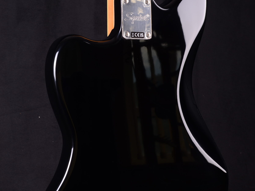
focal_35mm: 84
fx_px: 619
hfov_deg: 23.3
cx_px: 130
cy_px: 115
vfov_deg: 17.6
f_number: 11
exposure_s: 1/200
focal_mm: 38
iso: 200
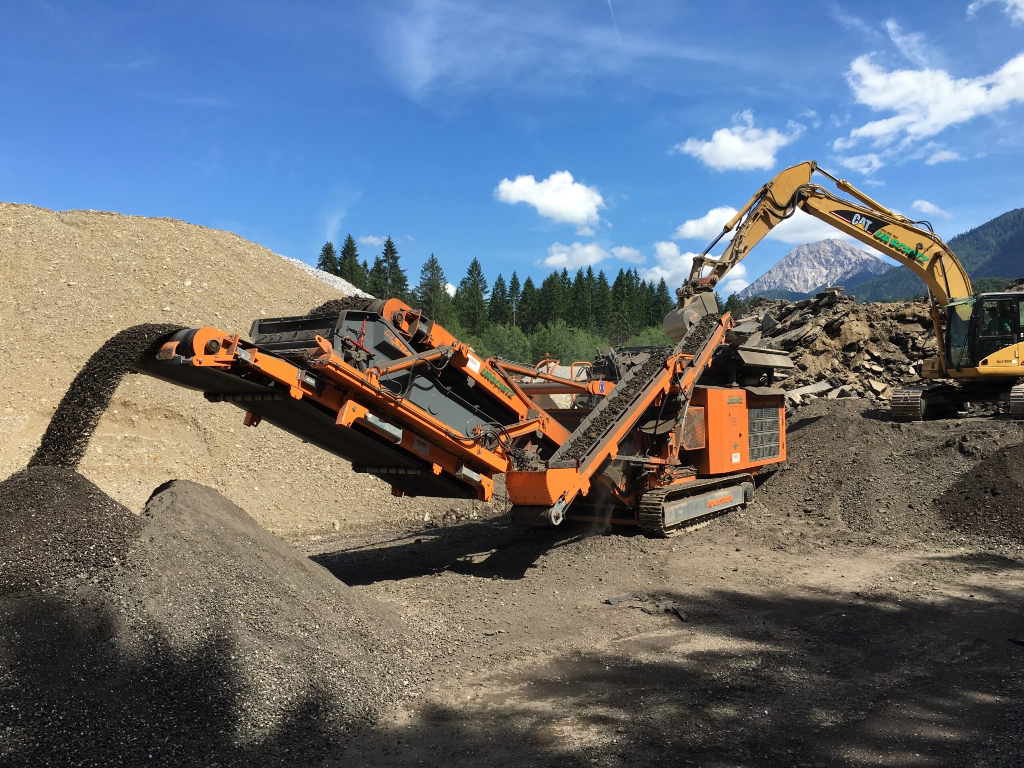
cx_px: 512
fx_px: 858
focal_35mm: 29
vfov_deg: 48.2
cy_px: 384
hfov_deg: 61.7
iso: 25
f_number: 2.2
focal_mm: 4.15
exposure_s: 1/1054
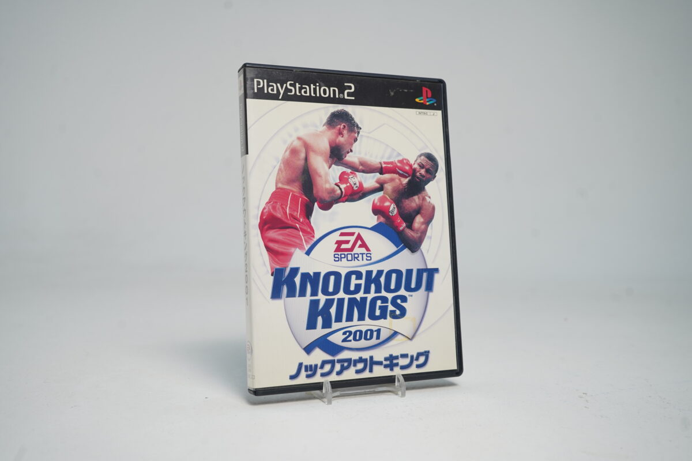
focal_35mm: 35
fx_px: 673
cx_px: 346
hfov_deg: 54.4
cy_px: 230
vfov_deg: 37.9
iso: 320
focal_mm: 35
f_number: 6.3
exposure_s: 1/40
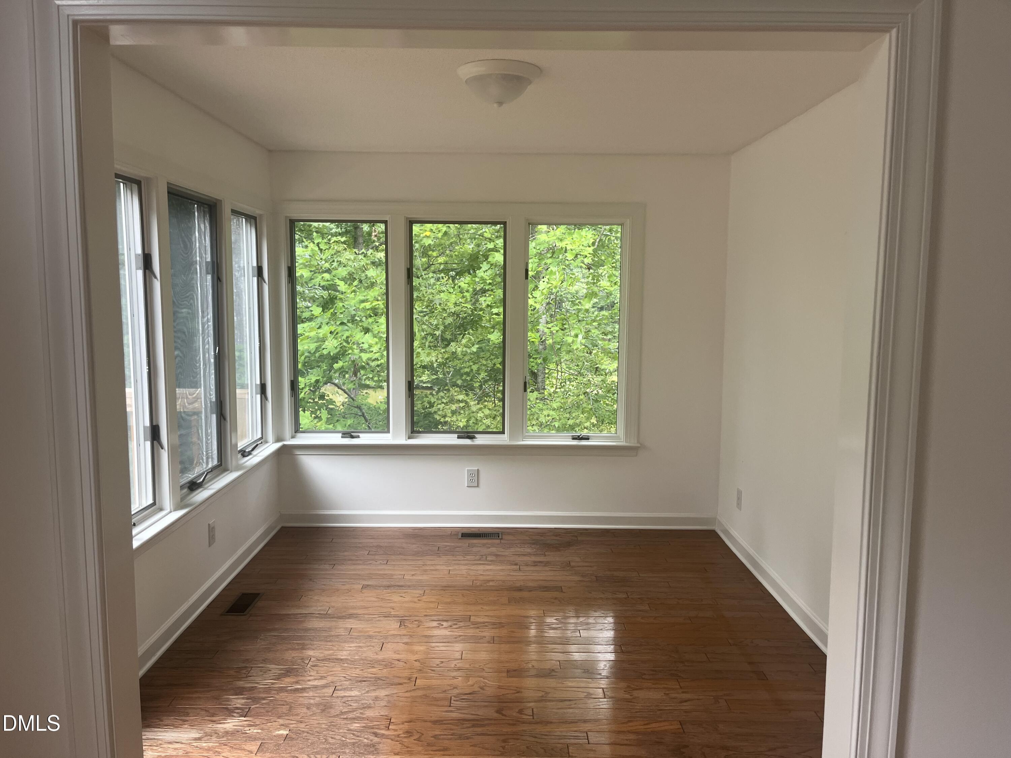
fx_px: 759
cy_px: 379
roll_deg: +0.3
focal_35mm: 26
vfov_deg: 53.1
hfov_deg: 67.3
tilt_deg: -6.8
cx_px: 506
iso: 80
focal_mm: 5.1
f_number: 1.6
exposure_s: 1/122
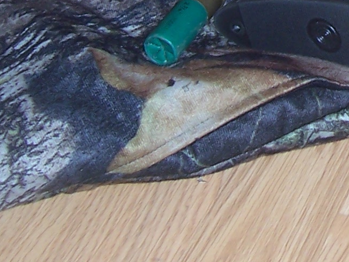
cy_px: -186
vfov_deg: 10.5
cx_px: 463
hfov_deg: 14.1
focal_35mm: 134
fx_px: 1350
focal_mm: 5.6
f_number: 2.7
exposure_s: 1/60
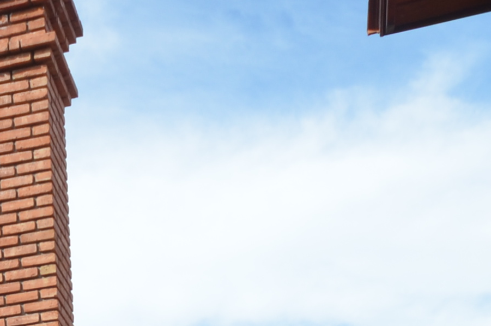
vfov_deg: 12.7
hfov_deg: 23.6
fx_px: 1116
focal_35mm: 82
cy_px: 795
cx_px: -15
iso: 180
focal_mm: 10
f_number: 8
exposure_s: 1/250
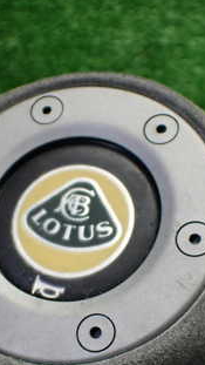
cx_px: 86
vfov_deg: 32.9
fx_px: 609
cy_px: 257
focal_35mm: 63
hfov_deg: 19.1
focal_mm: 5.4
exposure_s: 1/125
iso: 400
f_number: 2.3
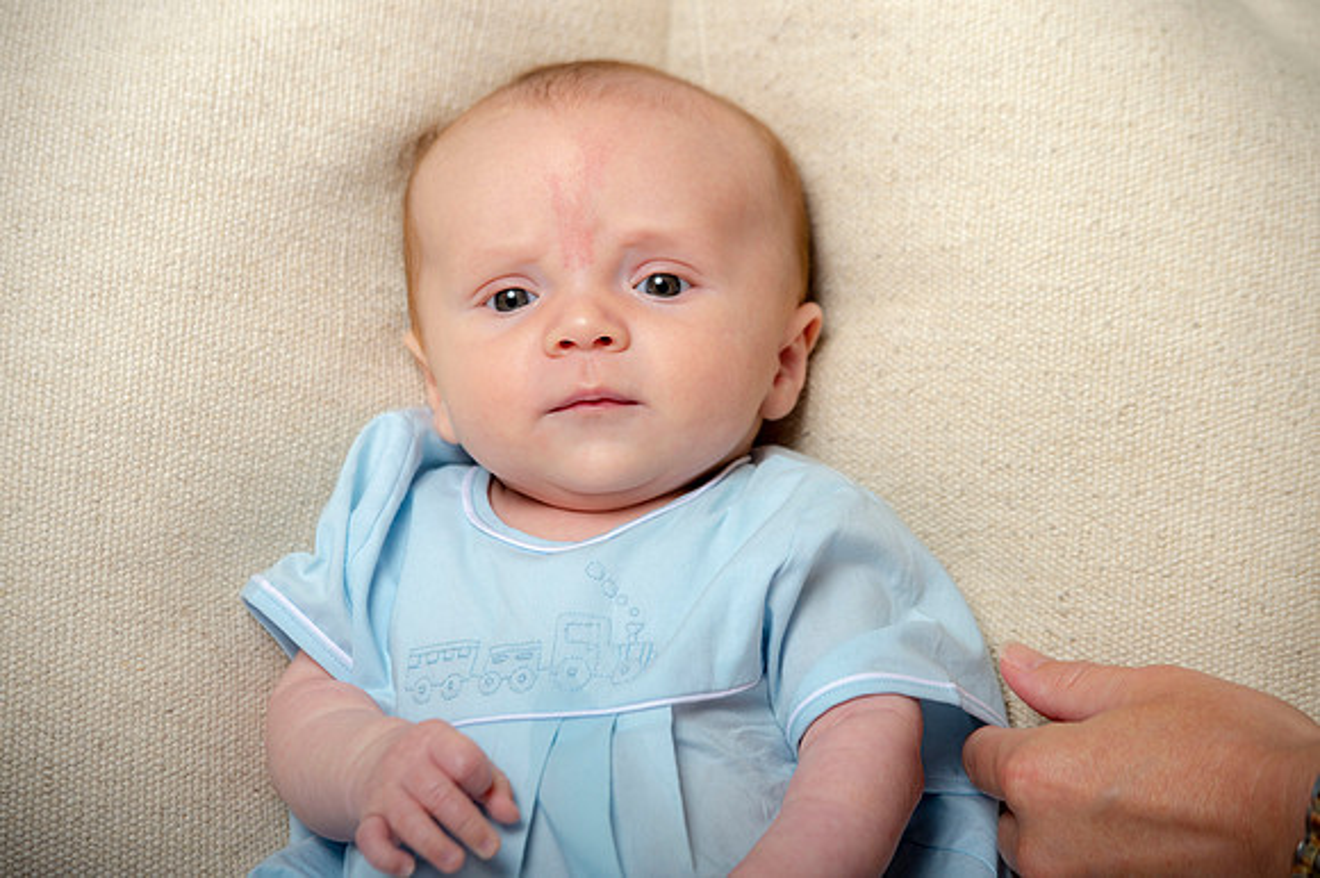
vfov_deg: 8.1
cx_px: 660
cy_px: 439
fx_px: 6230
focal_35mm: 170
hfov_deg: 12.1
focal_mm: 170
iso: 250
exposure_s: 1/200
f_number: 5.6
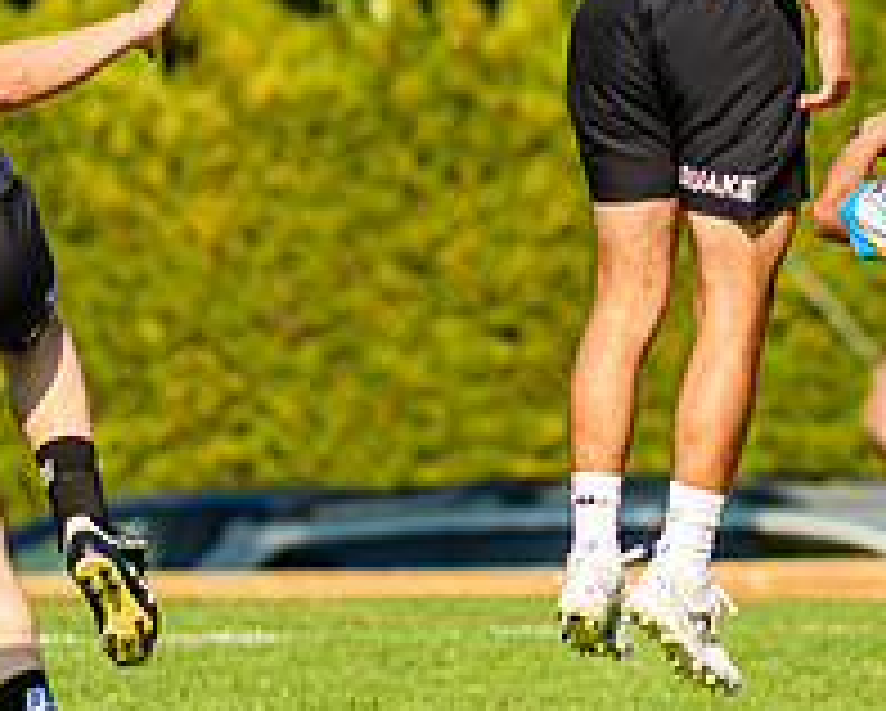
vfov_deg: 1.3
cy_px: -149
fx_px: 30605
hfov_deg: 1.7
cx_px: 764
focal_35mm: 1166
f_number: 3.2
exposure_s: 1/1250
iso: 100
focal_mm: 200
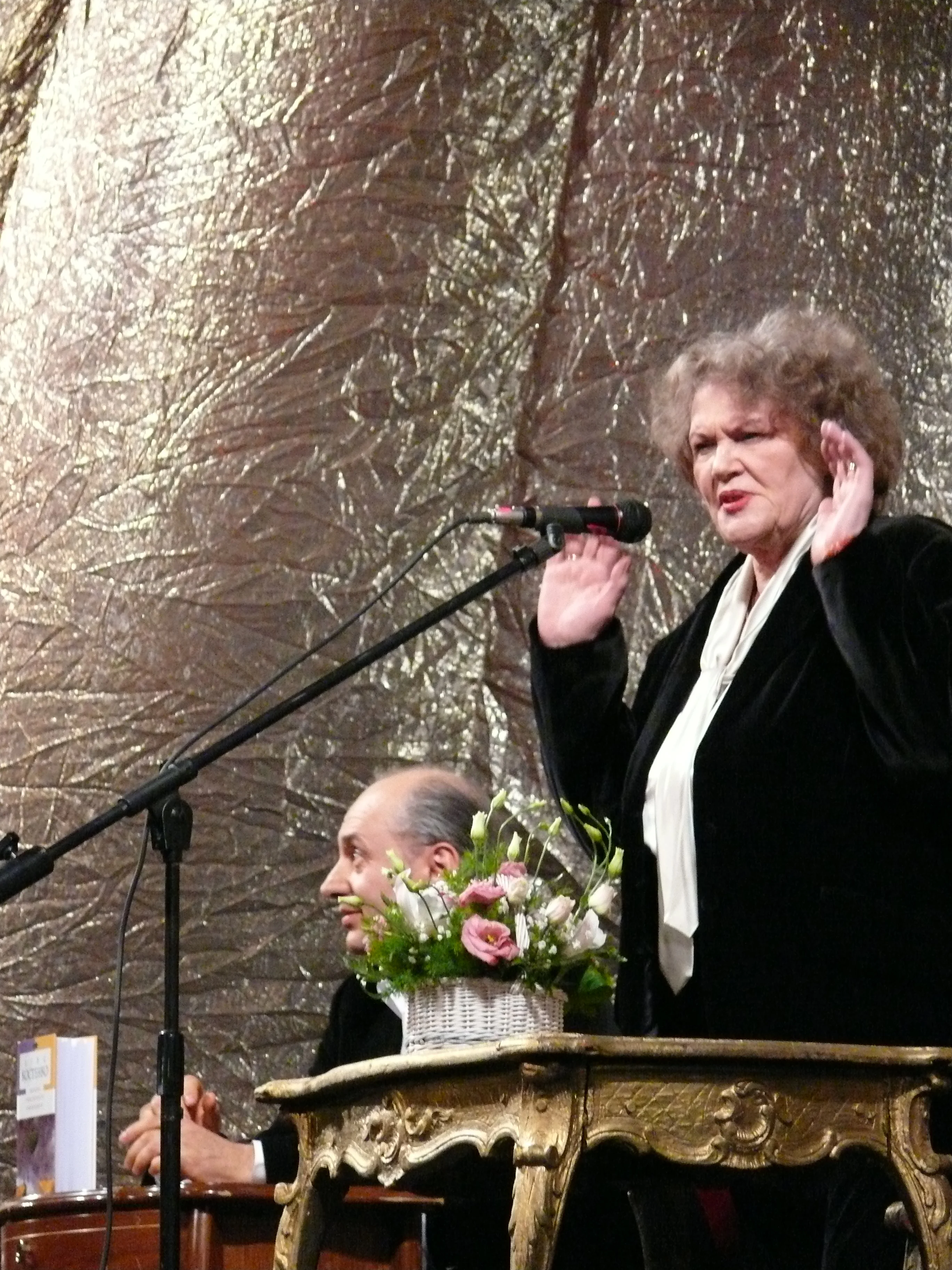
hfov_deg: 6.4
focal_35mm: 232
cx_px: 476
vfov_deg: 8.5
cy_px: 635
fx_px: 8507
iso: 800
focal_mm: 49
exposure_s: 1/80
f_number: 3.6
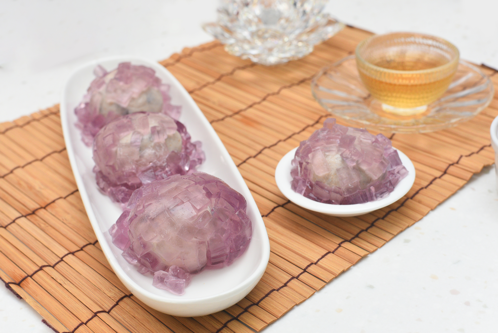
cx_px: 249
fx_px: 692
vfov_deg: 27.0
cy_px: 166
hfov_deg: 39.6
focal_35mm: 50
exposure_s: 1/125
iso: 800
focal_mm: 50
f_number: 8
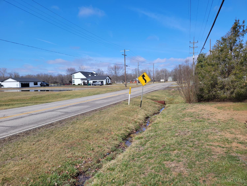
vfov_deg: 53.1
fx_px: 186
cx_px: 124
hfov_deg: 67.3
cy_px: 93
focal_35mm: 26
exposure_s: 1/2082
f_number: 1.8
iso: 40
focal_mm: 5.4
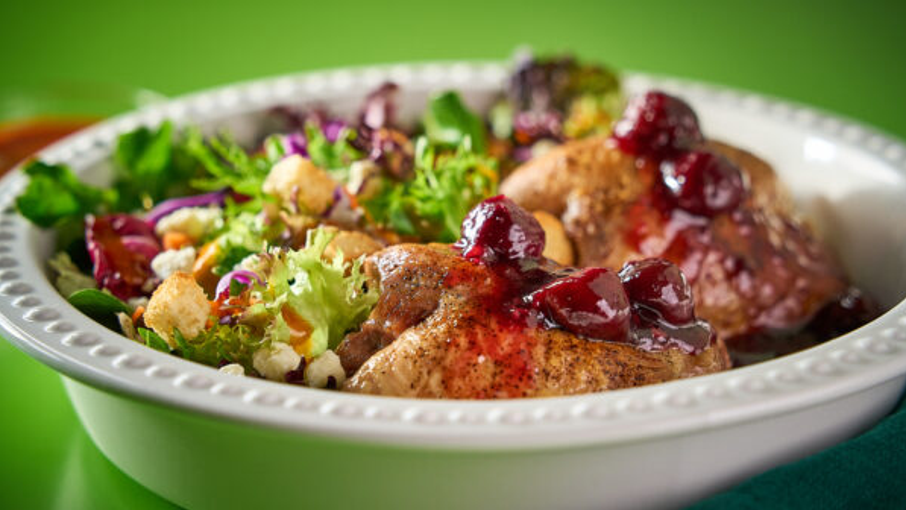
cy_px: 267
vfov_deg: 12.0
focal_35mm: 101
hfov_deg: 21.1
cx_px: 454
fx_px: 2427
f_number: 4.5
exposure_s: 1/50
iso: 250
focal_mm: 96
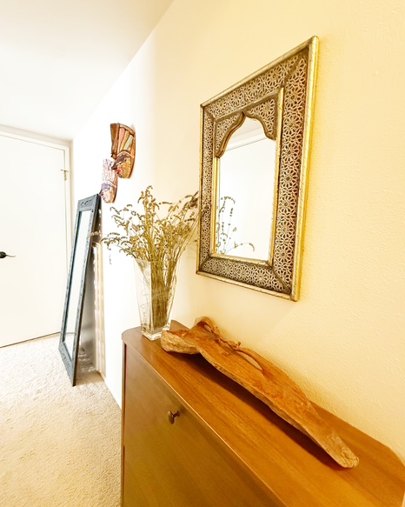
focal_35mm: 15
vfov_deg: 96.8
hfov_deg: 84.0
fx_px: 225
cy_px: 250
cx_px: 205
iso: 800
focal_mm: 2.22
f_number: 2.2
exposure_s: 1/60
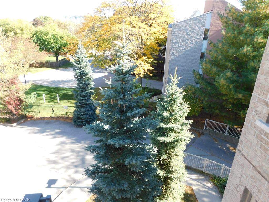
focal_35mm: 23
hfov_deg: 73.9
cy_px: 101
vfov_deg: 58.9
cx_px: 134
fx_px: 179
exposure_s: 1/200
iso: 125
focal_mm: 4
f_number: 3
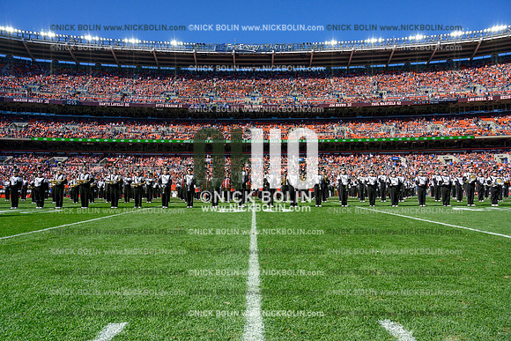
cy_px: 170
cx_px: 256
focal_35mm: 24
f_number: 8
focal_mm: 24
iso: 1000
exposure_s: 1/5000
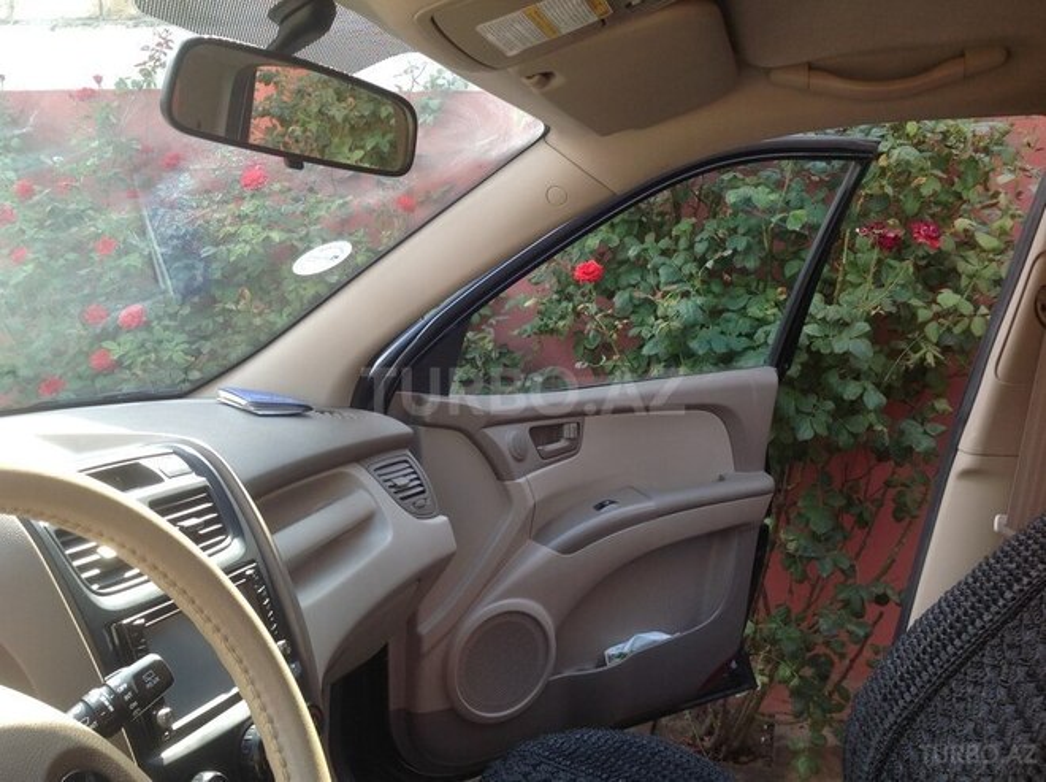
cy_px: 391
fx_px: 1056
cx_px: 523
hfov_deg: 52.7
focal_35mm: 35
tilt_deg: -5.6
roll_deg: -4.0
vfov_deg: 40.6
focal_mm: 4.28
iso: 50
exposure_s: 1/114
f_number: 2.4
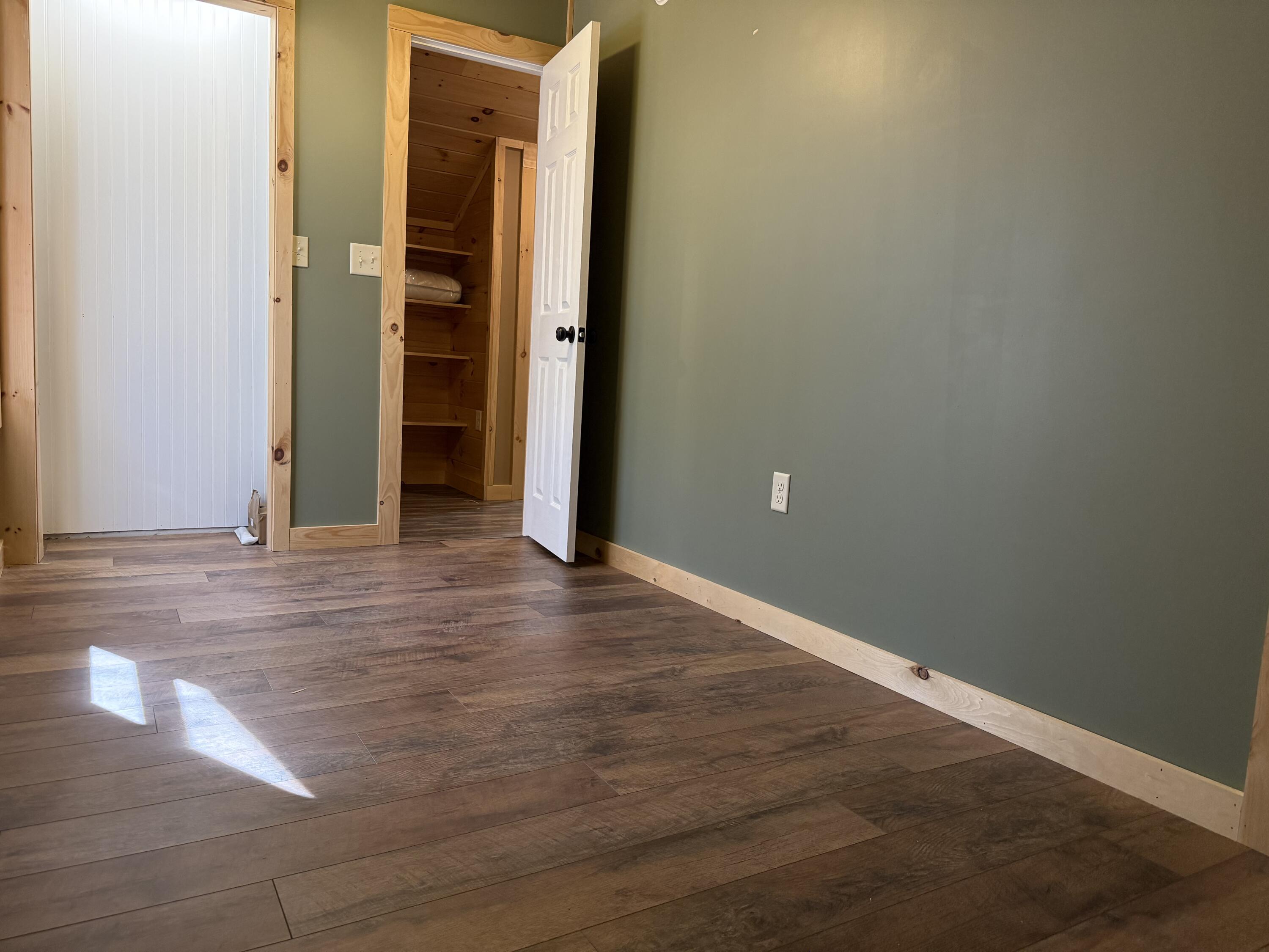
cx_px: 634
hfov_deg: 71.6
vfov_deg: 56.8
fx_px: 880
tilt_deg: -6.1
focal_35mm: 24
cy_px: 476
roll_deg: -3.6
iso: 320
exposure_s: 1/120
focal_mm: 6.76
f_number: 1.78
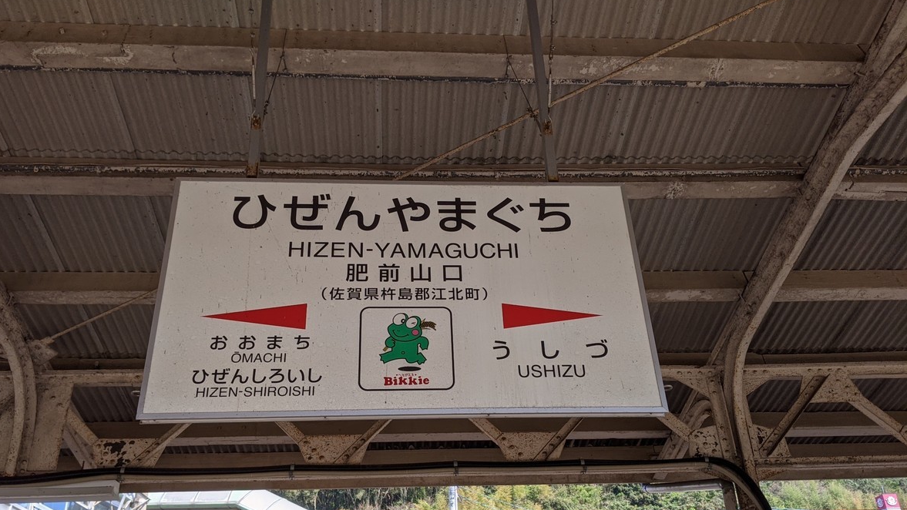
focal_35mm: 30
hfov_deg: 64.3
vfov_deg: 38.5
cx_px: 446
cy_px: 337
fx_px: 721
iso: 50
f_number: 1.8
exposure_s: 1/1565
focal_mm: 4.44
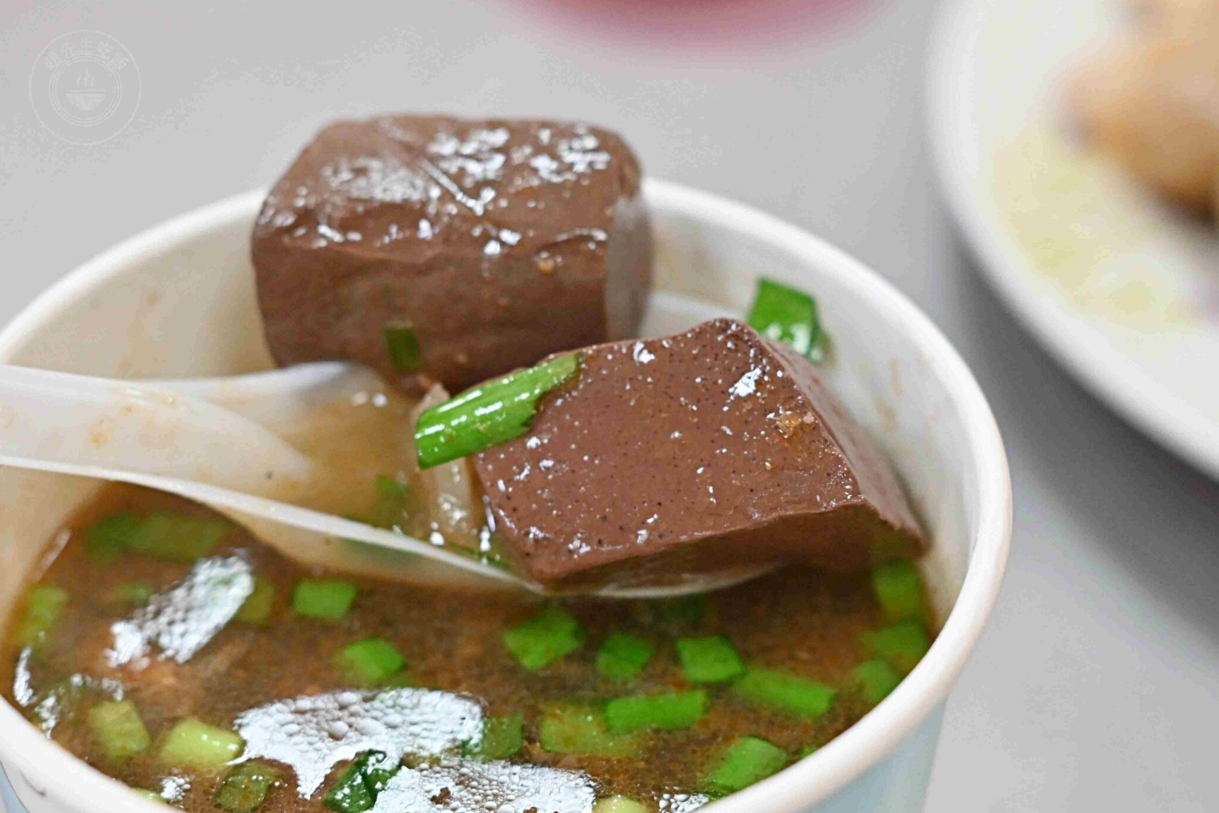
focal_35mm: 93
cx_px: 630
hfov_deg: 21.9
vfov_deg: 14.7
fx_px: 3149
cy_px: 410
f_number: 3.2
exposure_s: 1/200
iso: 1250
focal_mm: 50
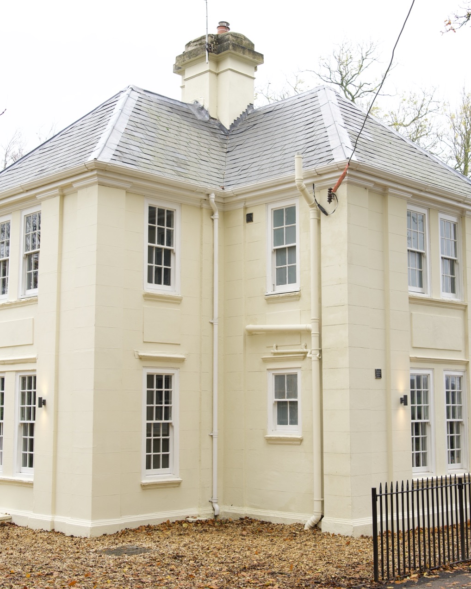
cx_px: 248
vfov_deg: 36.7
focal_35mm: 51
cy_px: 294
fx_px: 888
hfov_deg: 29.7
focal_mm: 36
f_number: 5
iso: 160
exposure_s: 1/60
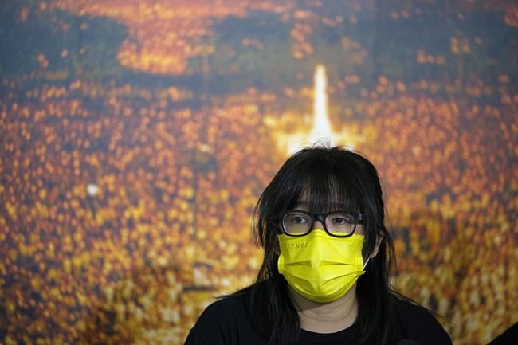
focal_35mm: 152
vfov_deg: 9.0
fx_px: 2186
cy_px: 172
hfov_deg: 13.5
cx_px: 259
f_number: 2.8
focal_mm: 152
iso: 640
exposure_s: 1/200
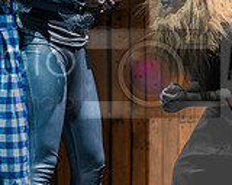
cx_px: 132
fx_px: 3220
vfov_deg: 3.3
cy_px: 65
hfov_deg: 4.1
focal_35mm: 469
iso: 320
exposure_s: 1/80
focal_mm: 128
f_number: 2.8
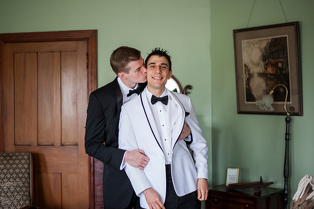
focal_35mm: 53
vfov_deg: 25.3
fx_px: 465
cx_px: 146
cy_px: 97
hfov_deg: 37.3
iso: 1000
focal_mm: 50
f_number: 1.8
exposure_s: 1/200
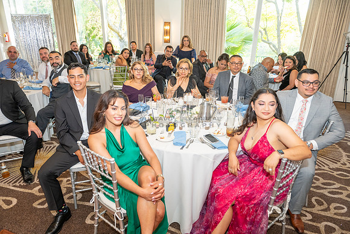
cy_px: 117
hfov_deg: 73.7
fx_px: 233
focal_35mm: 24
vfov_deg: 53.2
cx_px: 175
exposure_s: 1/125
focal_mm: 24
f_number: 3.5
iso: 800
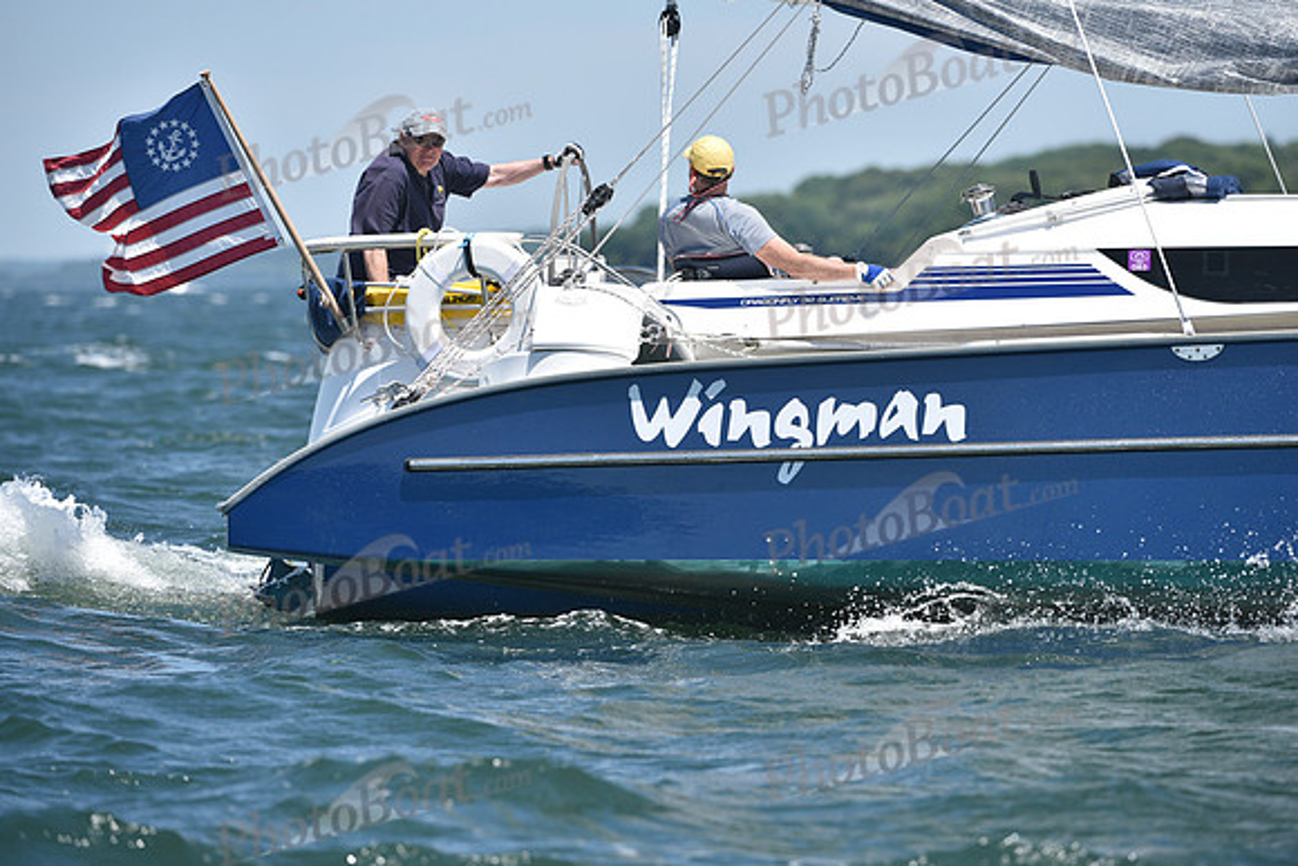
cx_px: 649
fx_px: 12261
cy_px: 433
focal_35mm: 340
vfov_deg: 4.0
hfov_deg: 6.1
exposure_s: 1/1000
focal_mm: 340
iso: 250
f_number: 6.3
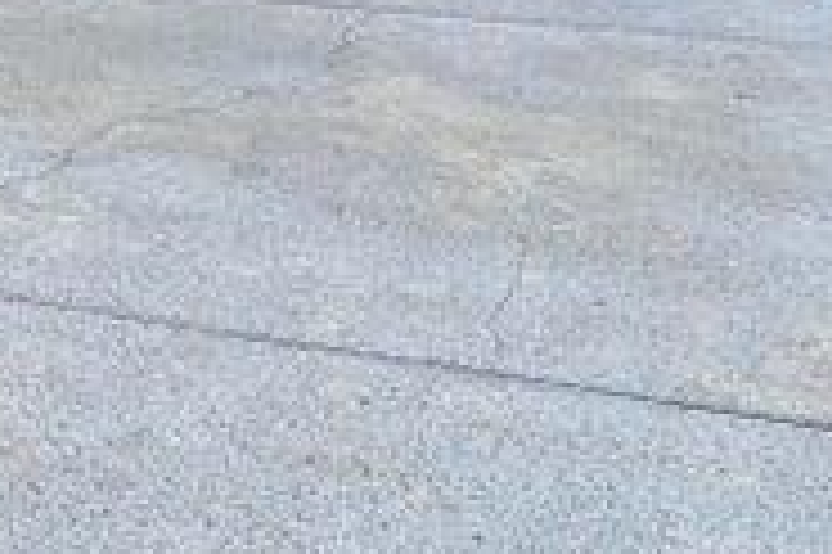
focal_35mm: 72
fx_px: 1661
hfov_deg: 25.5
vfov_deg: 17.1
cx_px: -142
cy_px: -279
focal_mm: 18.5
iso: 100
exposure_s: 1/250
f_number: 8
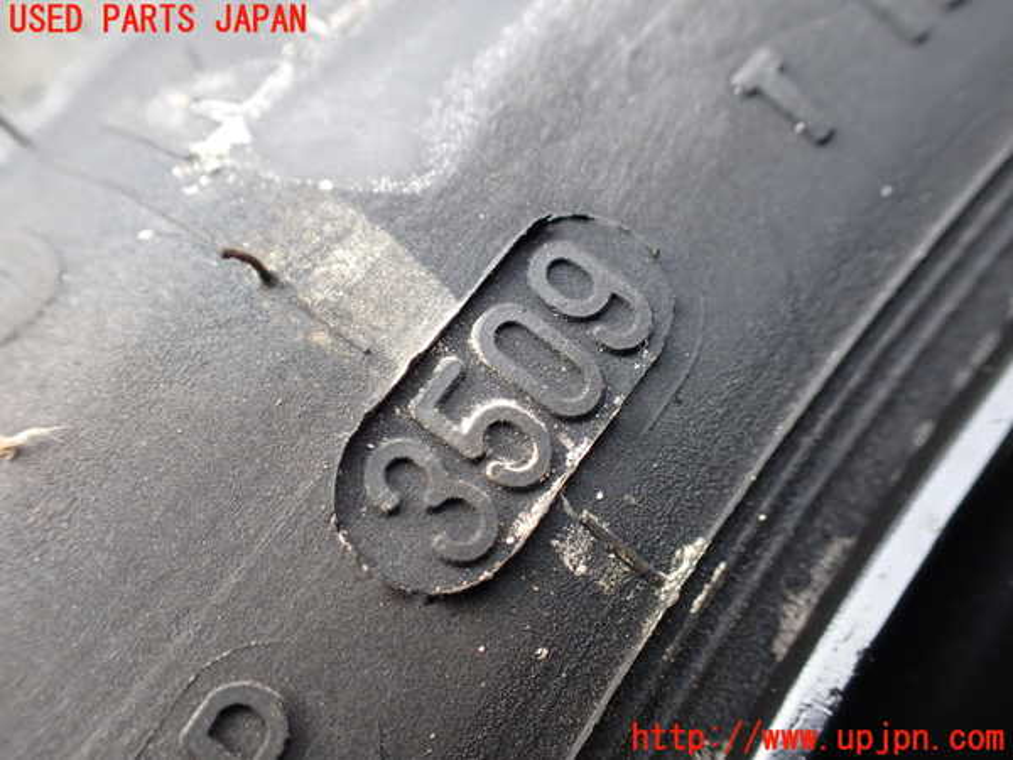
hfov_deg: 60.0
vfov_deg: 46.8
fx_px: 878
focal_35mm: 30
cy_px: 380
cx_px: 506
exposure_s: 1/125
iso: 200
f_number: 2.3
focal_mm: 5.4
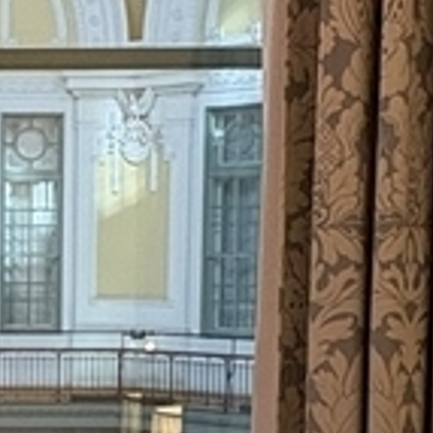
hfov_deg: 15.8
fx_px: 1472
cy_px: 388
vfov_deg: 16.5
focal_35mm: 104
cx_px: -145
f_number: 2.2
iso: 320
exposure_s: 1/50
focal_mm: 2.22
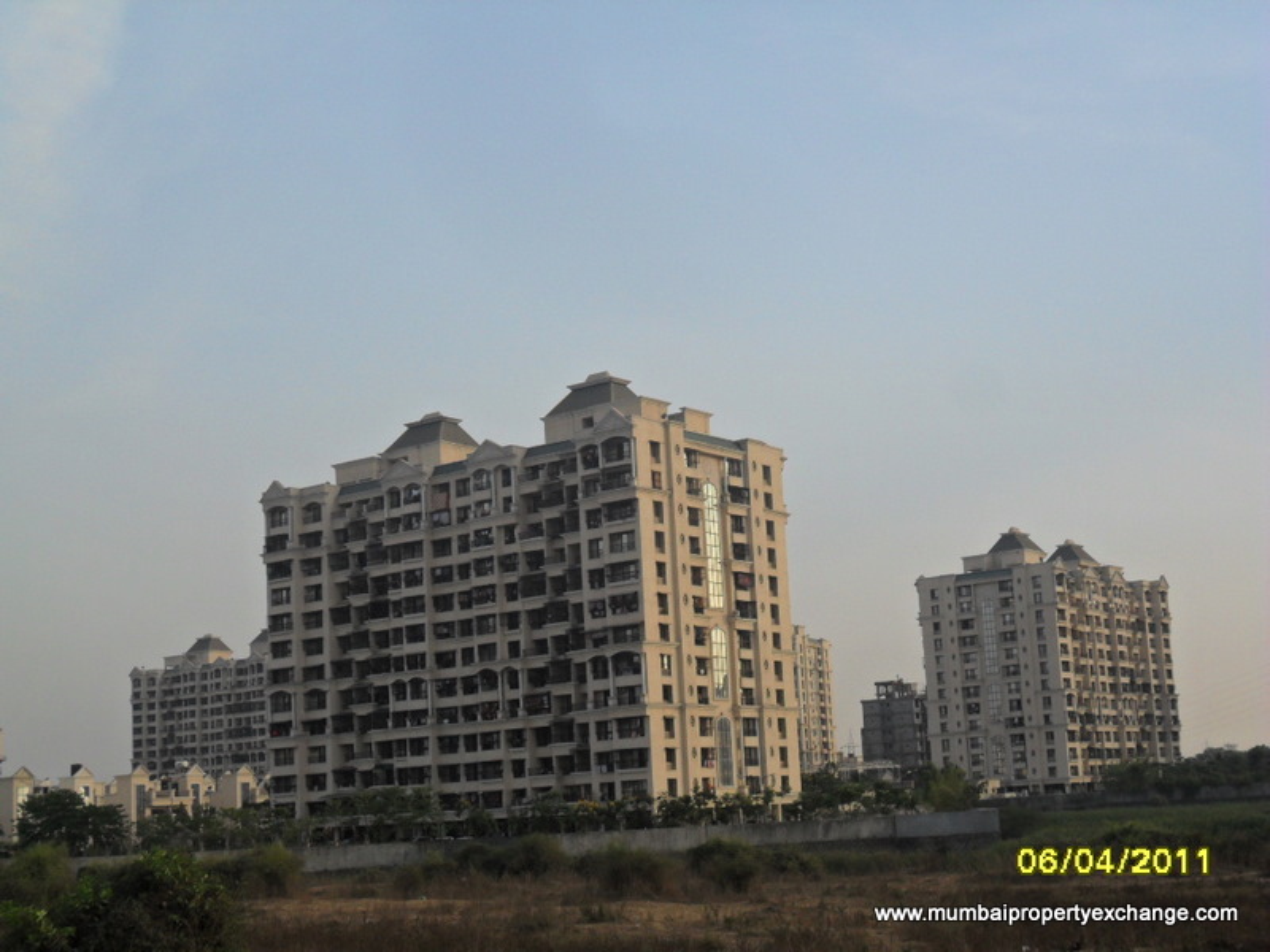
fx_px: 1908
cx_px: 635
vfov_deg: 28.0
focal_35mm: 52
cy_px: 476
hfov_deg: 36.8
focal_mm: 9.3
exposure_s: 1/500
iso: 100
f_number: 5
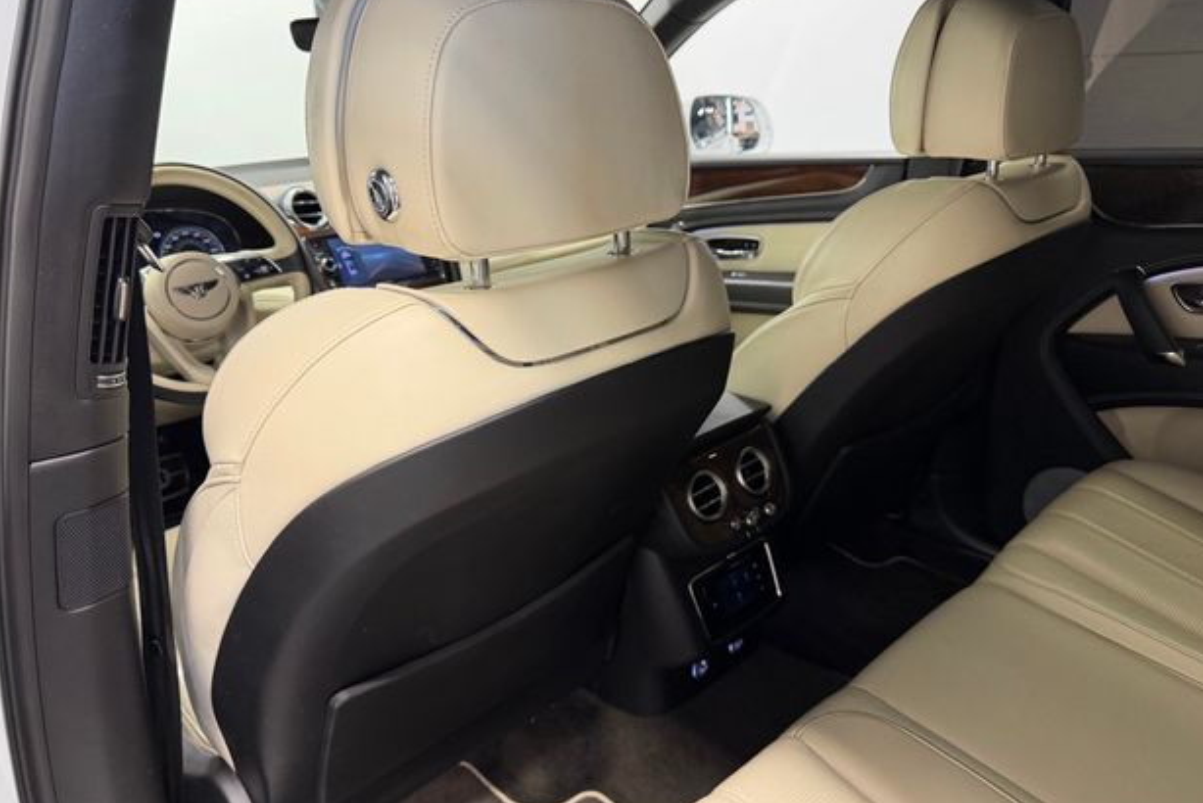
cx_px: 586
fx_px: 869
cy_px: 384
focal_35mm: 26
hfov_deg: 69.4
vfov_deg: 49.6
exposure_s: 1/120
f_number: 1.78
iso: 200
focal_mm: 6.76
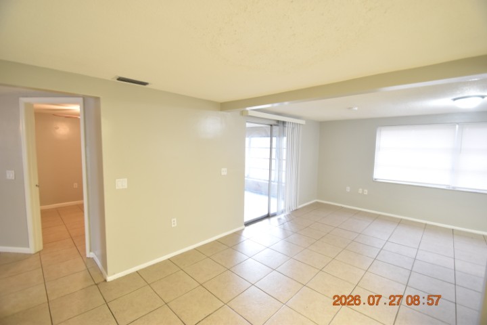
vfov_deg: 77.3
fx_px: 203
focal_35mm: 15
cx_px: 244
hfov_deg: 100.4
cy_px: 162
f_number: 3.5
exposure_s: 1/20
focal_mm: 10
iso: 800
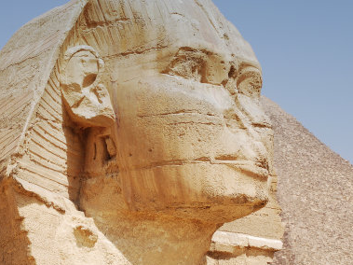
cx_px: 127
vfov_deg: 8.2
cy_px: 139
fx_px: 1855
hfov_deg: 10.9
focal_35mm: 182
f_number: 10
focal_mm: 78
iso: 125
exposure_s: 1/250
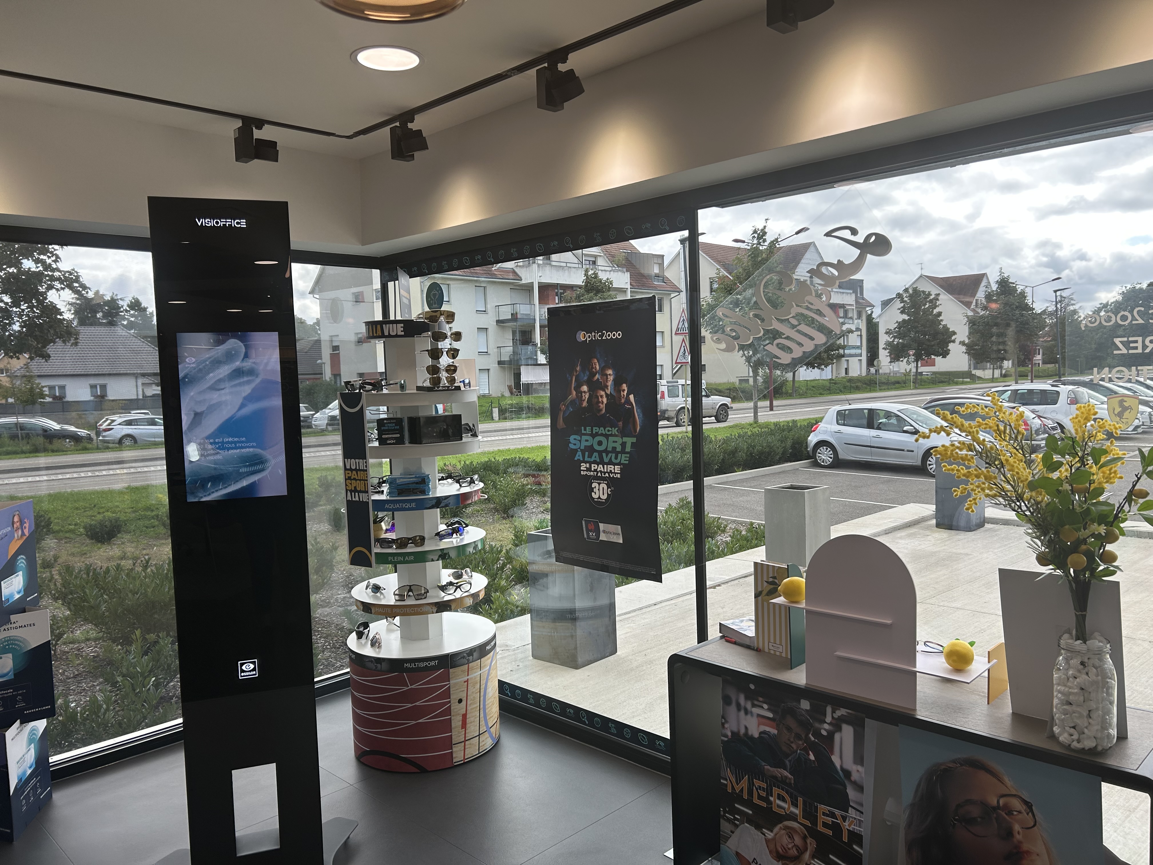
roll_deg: +1.9
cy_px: 432
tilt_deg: -4.4
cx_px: 576
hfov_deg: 67.3
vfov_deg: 53.1
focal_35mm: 26
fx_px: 866
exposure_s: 1/643
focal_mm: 5.7
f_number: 1.5
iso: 50
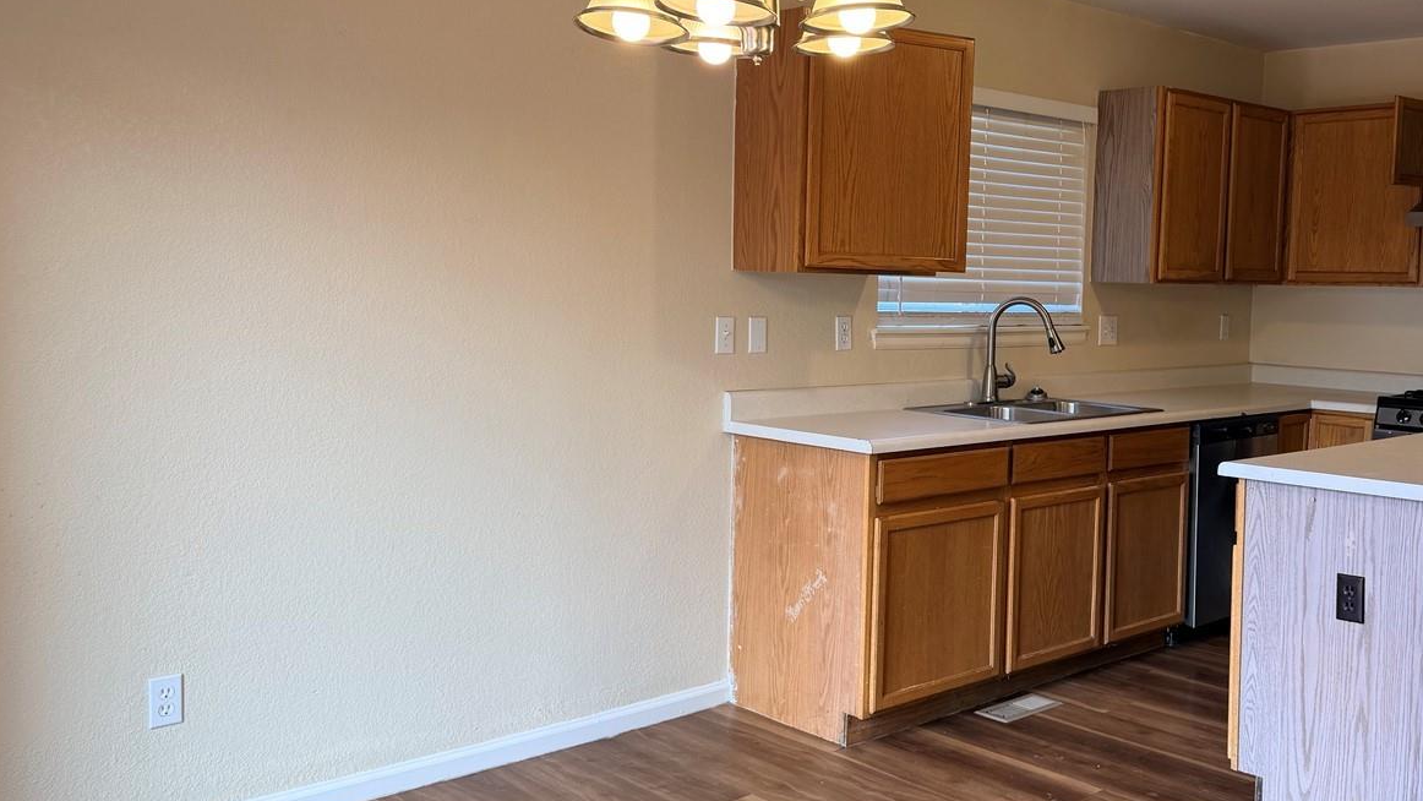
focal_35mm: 36
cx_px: 895
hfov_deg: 54.6
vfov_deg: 32.8
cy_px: 370
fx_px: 1359
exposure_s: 1/120
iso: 80
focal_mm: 6.76
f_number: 1.78
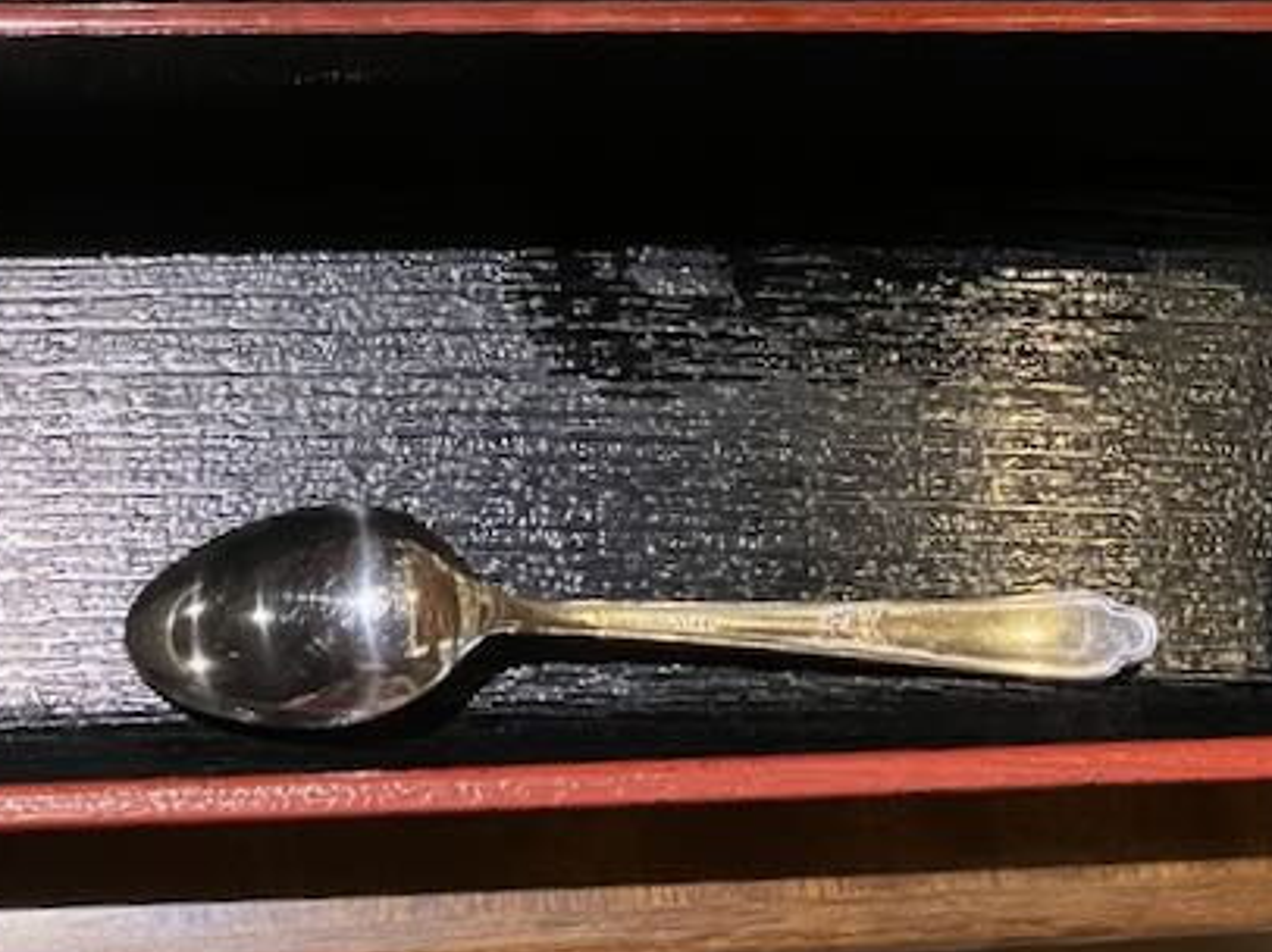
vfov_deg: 20.1
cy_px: -144
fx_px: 2534
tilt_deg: -57.0
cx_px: 567
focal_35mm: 69
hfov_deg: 28.2
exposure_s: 1/60
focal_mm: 3.99
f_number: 1.8
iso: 320
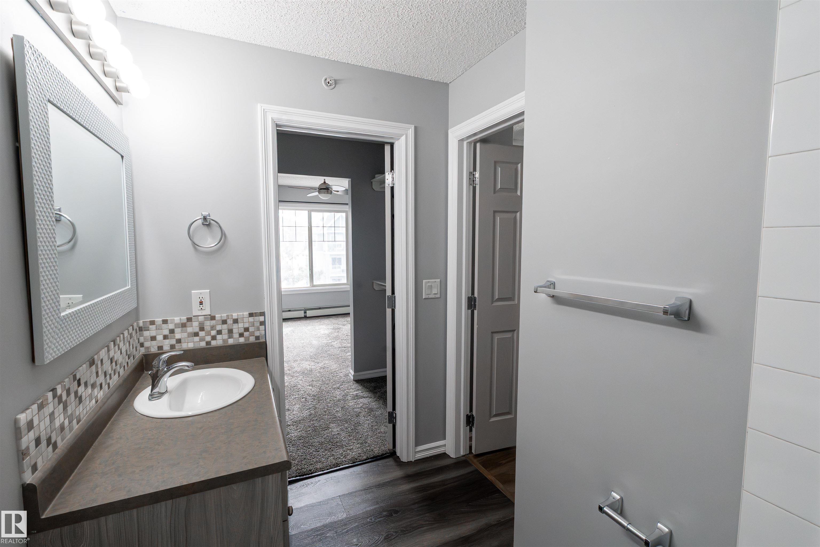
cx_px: 410
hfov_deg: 96.7
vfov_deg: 73.7
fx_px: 364
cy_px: 274
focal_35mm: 16
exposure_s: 1/200
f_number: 10
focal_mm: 16
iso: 6400
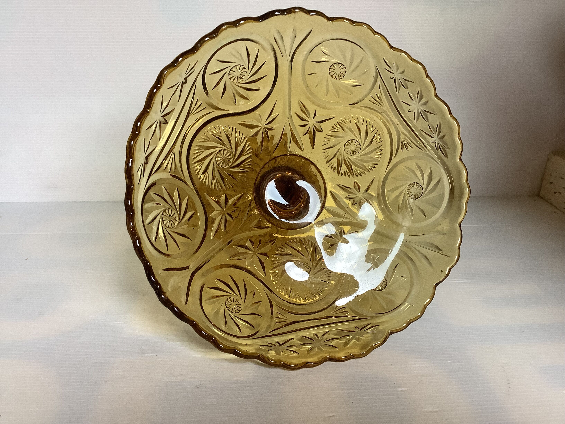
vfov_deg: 45.4
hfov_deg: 58.4
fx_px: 506
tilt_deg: -20.0
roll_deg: +0.0
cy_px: 212
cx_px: 282
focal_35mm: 31
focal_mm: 3.3
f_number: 2.4
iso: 125
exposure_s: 1/60
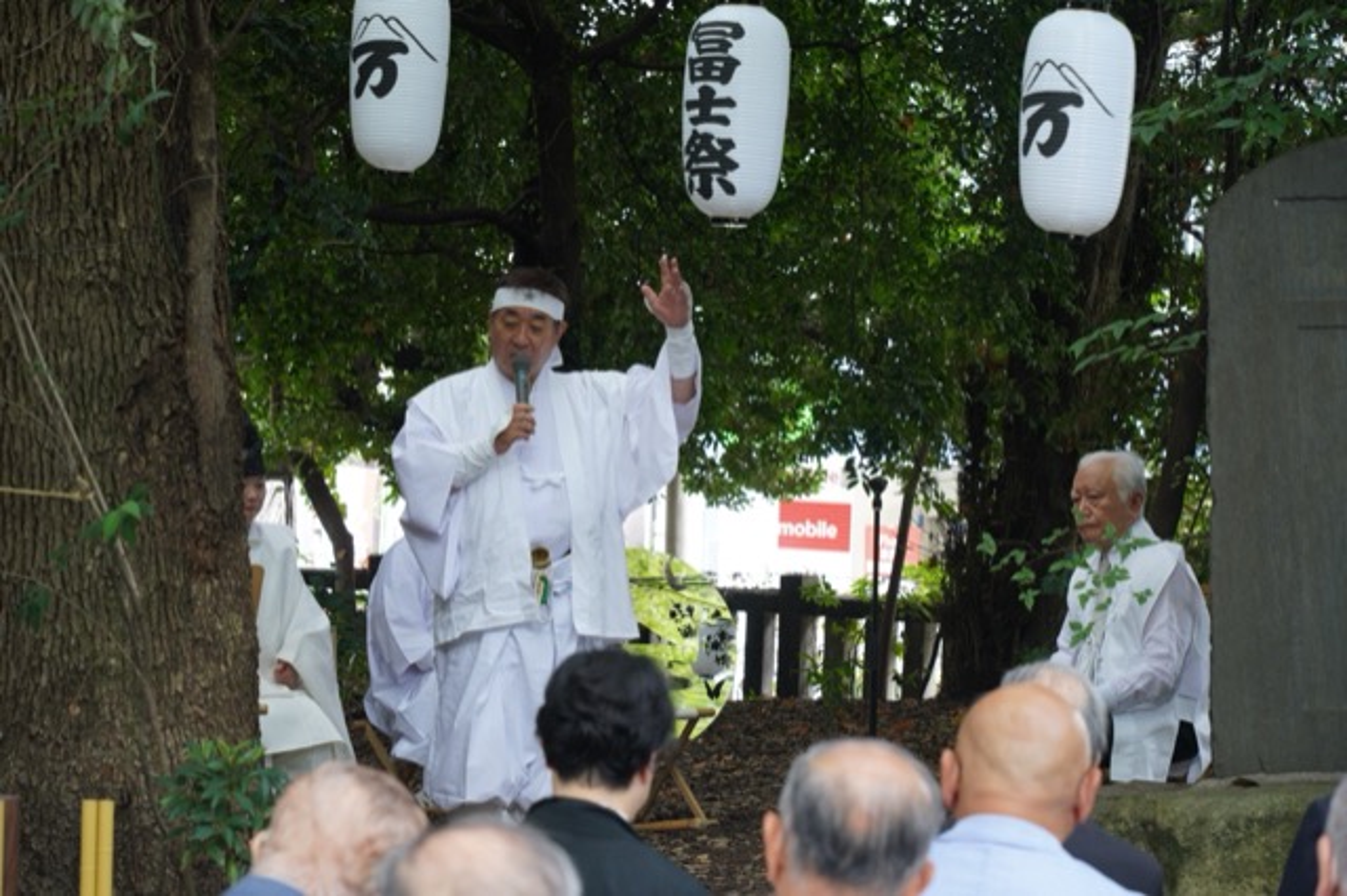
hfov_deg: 22.9
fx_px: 3328
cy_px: 448
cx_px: 674
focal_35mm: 89
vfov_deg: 15.3
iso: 1250
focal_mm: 89
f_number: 6.3
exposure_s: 1/100
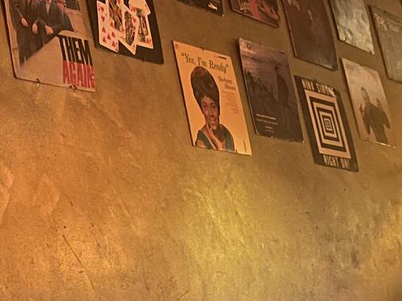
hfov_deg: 20.8
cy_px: 149
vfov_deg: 17.6
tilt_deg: +15.6
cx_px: -145
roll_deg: +6.1
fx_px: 975
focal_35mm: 84
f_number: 1.6
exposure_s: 1/5
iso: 400
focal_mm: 5.1
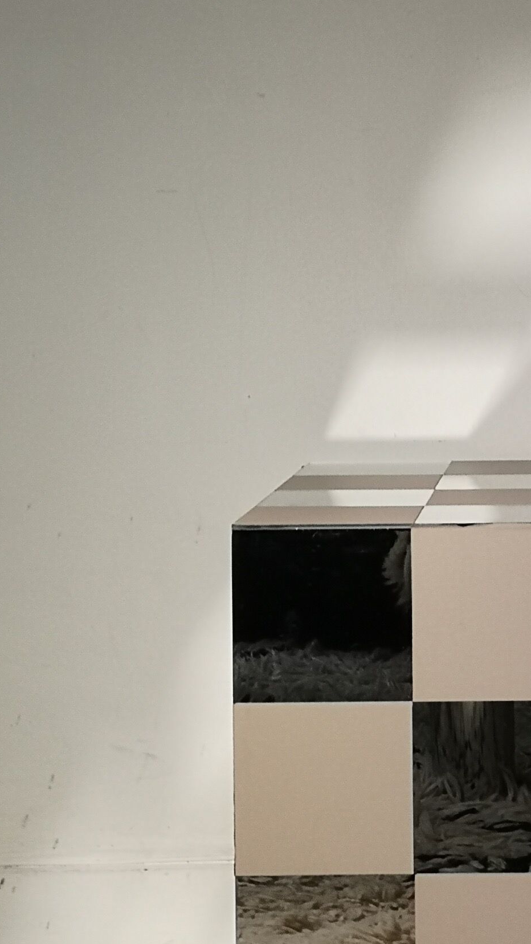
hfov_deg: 11.2
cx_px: 595
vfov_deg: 20.0
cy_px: 402
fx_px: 2677
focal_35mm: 107
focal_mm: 3.95
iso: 80
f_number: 1.8
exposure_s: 1/50
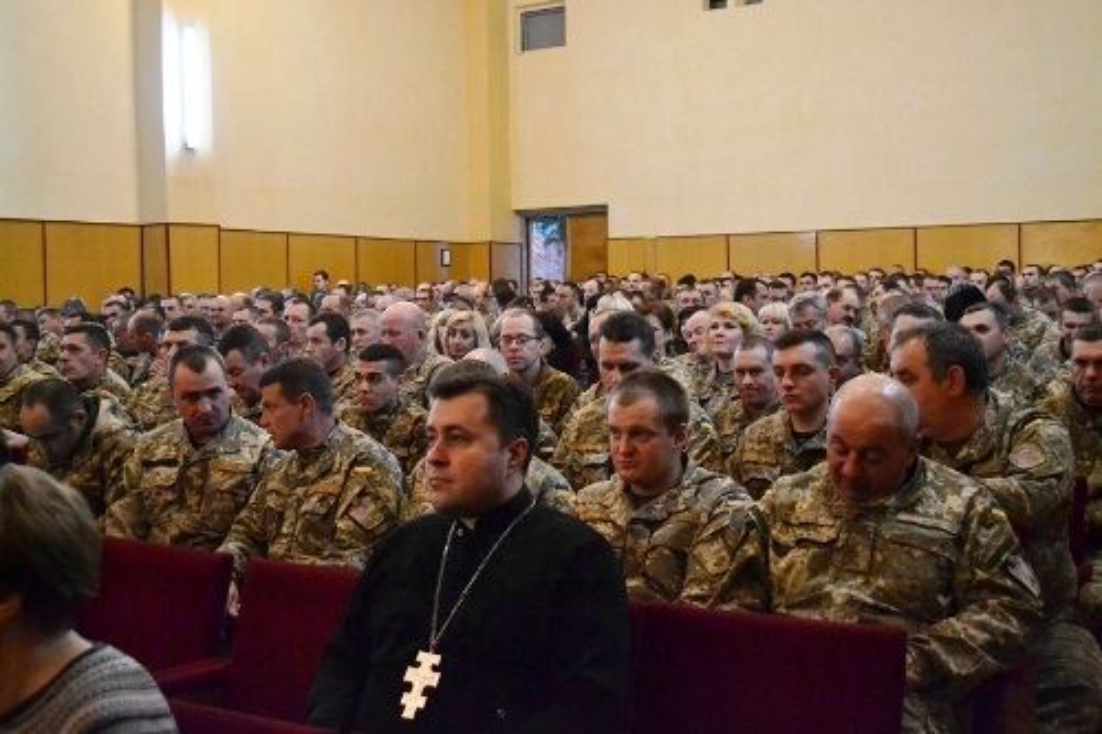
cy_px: 367
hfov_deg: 46.4
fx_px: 1285
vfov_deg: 31.9
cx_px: 551
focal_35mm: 42
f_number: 4.5
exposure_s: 1/30
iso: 3200
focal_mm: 28
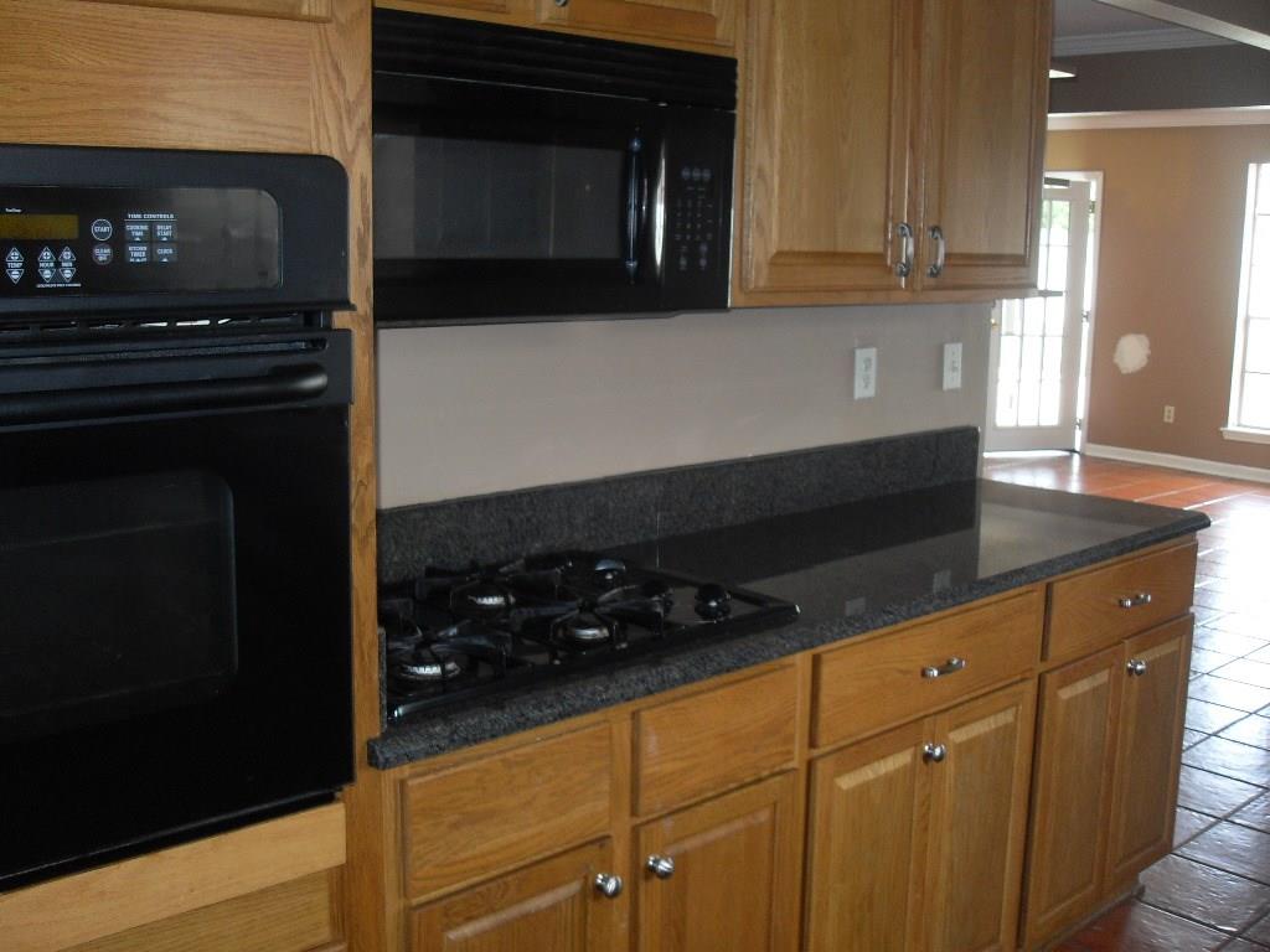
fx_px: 1357
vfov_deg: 38.7
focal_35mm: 37
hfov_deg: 50.1
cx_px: 635
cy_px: 476
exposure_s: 1/45
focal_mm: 6.3
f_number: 2.8
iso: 100
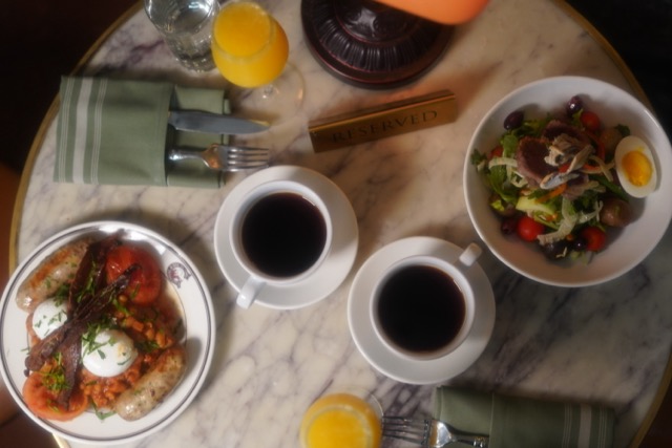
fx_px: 933
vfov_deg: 27.0
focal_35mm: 50
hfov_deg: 39.6
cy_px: 224
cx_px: 336
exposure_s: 1/160
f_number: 2
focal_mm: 50
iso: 1600
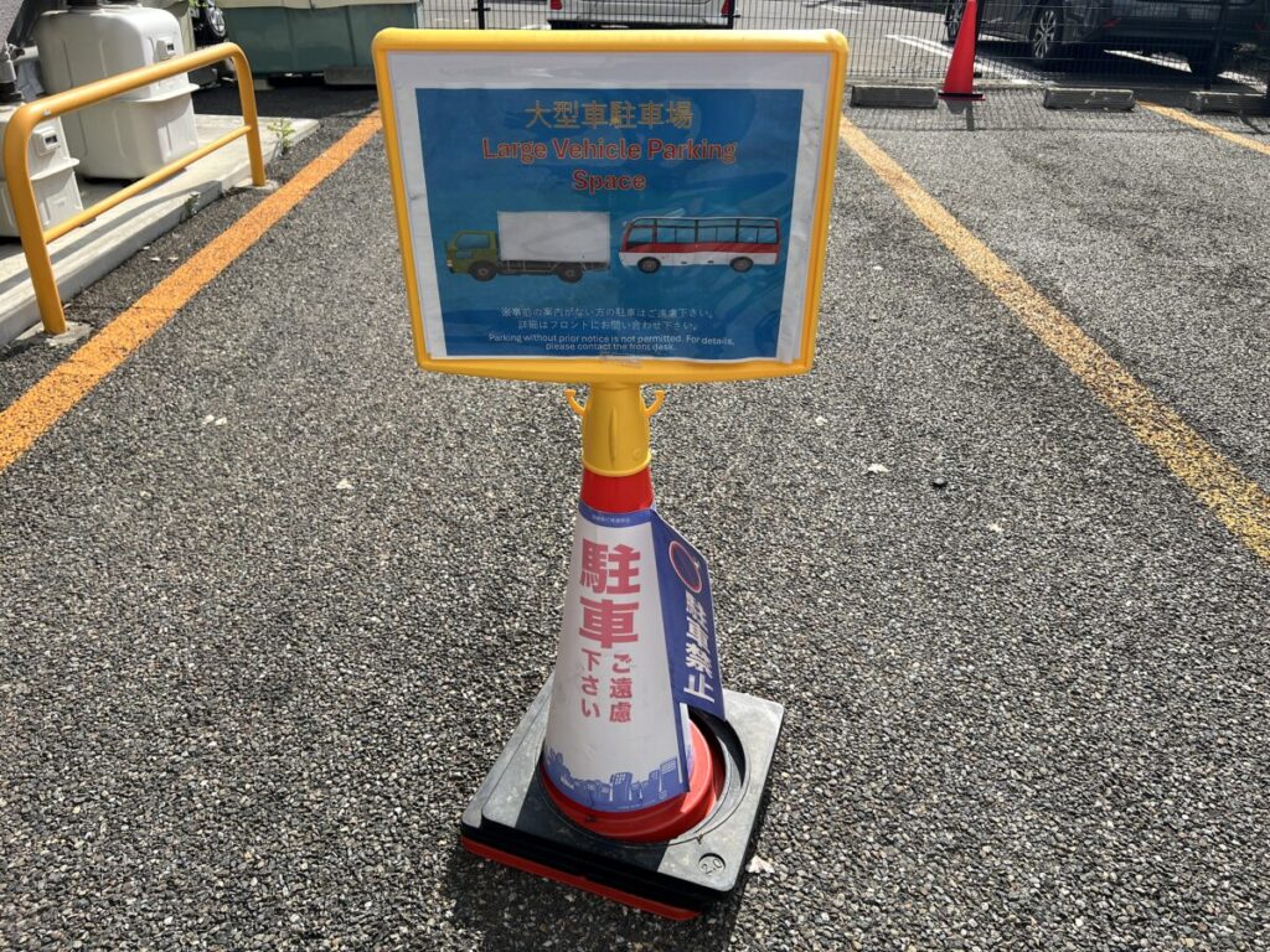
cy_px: 476
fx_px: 954
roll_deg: -2.4
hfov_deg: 67.3
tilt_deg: -28.8
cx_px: 635
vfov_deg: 53.1
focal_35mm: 26
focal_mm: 5.7
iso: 50
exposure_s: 1/3356
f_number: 1.5
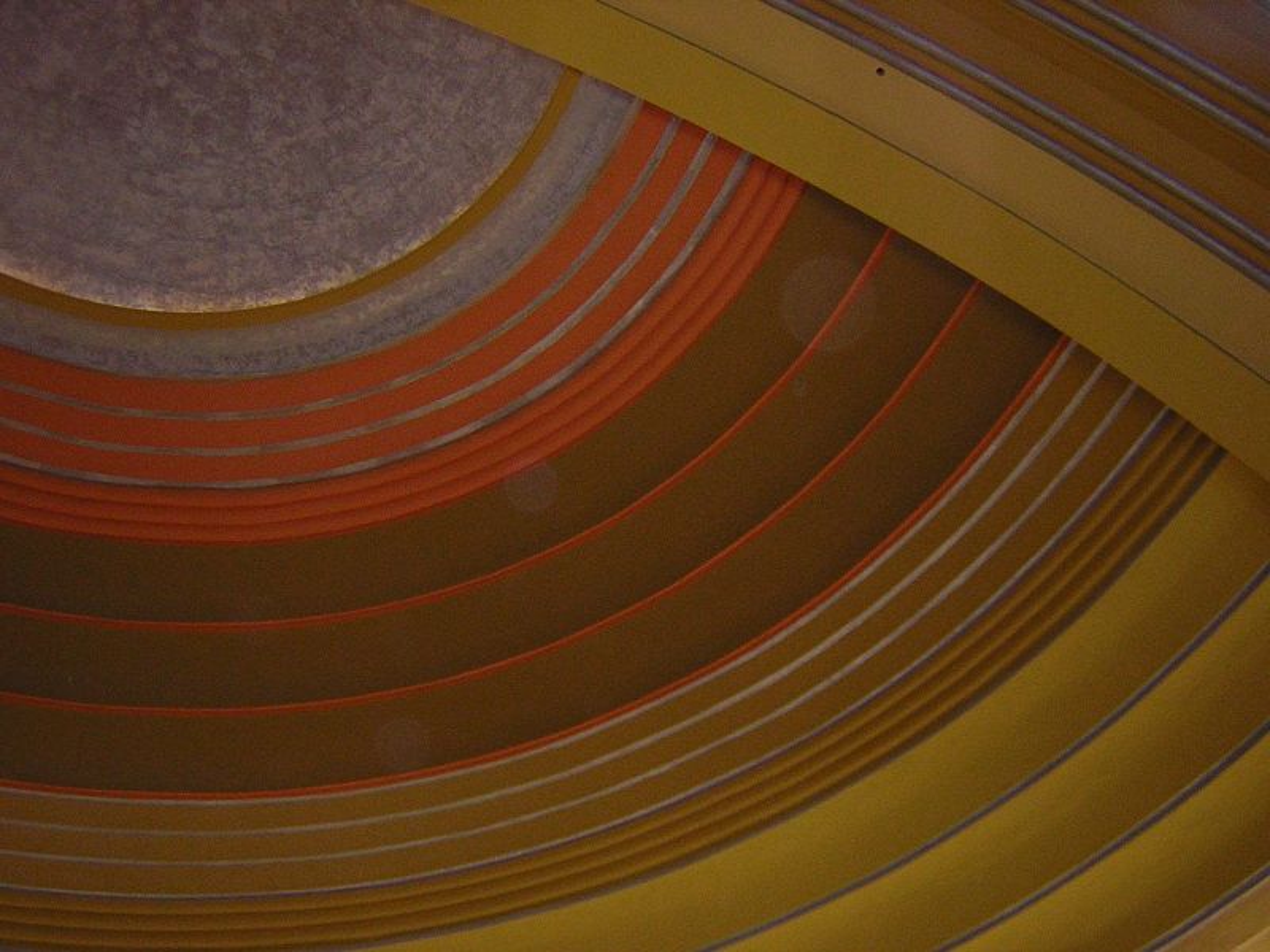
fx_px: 1321
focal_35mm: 36
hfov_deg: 51.4
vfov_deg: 39.7
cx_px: 635
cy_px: 476
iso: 400
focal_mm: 4.7
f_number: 2.6
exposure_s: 1/60.1
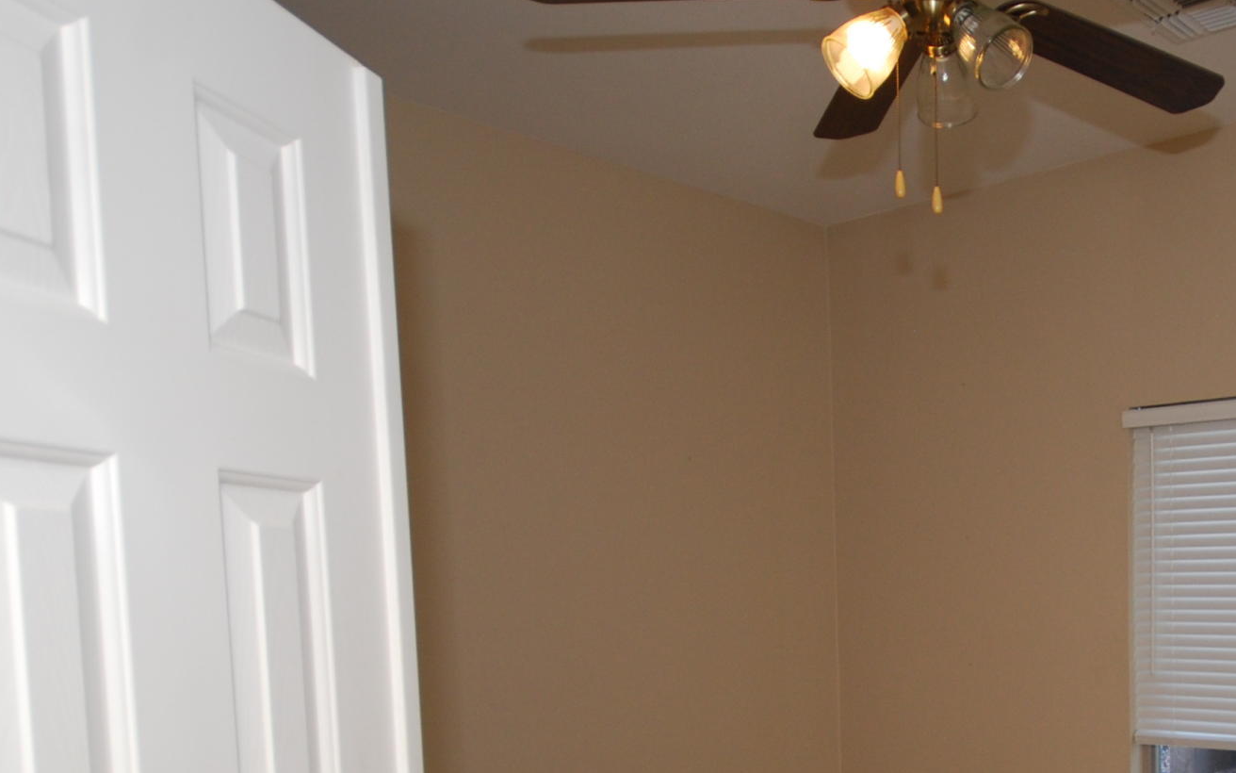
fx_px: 1179
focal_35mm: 35
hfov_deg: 51.3
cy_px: 673
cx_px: 1016
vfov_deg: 34.5
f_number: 4
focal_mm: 10
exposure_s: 1/60
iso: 280
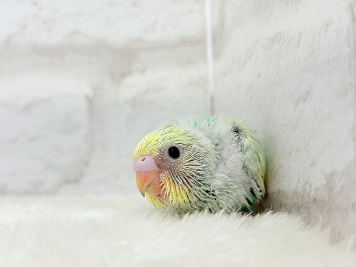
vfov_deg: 28.0
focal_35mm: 52
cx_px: 178
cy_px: 134
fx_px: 535
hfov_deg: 36.8
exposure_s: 1/50
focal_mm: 5.96
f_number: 1.6
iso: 40
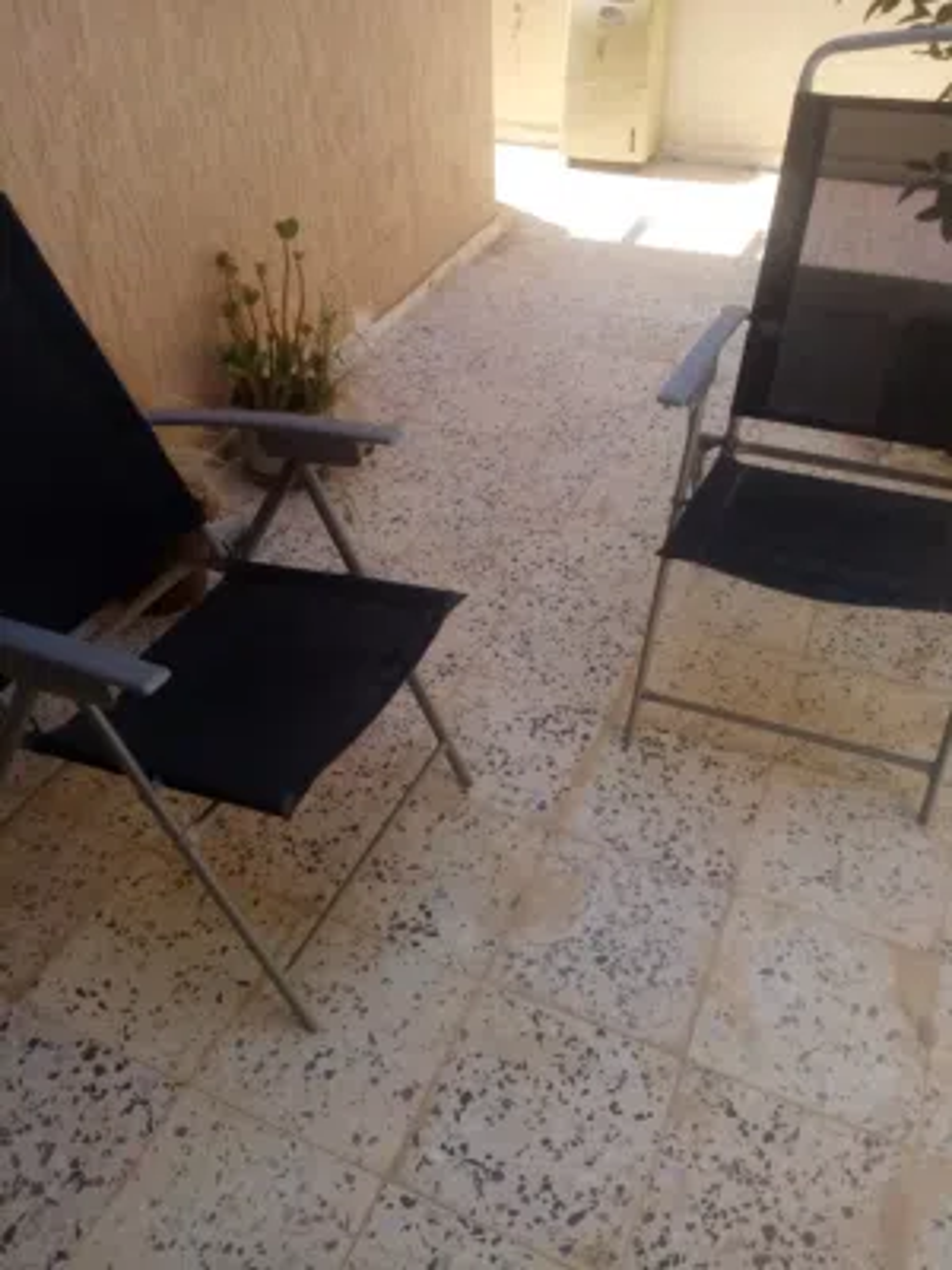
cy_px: 635
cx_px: 476
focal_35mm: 26
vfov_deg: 67.3
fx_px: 953
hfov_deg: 53.1
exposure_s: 1/831
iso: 109
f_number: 1.8
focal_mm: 3.62
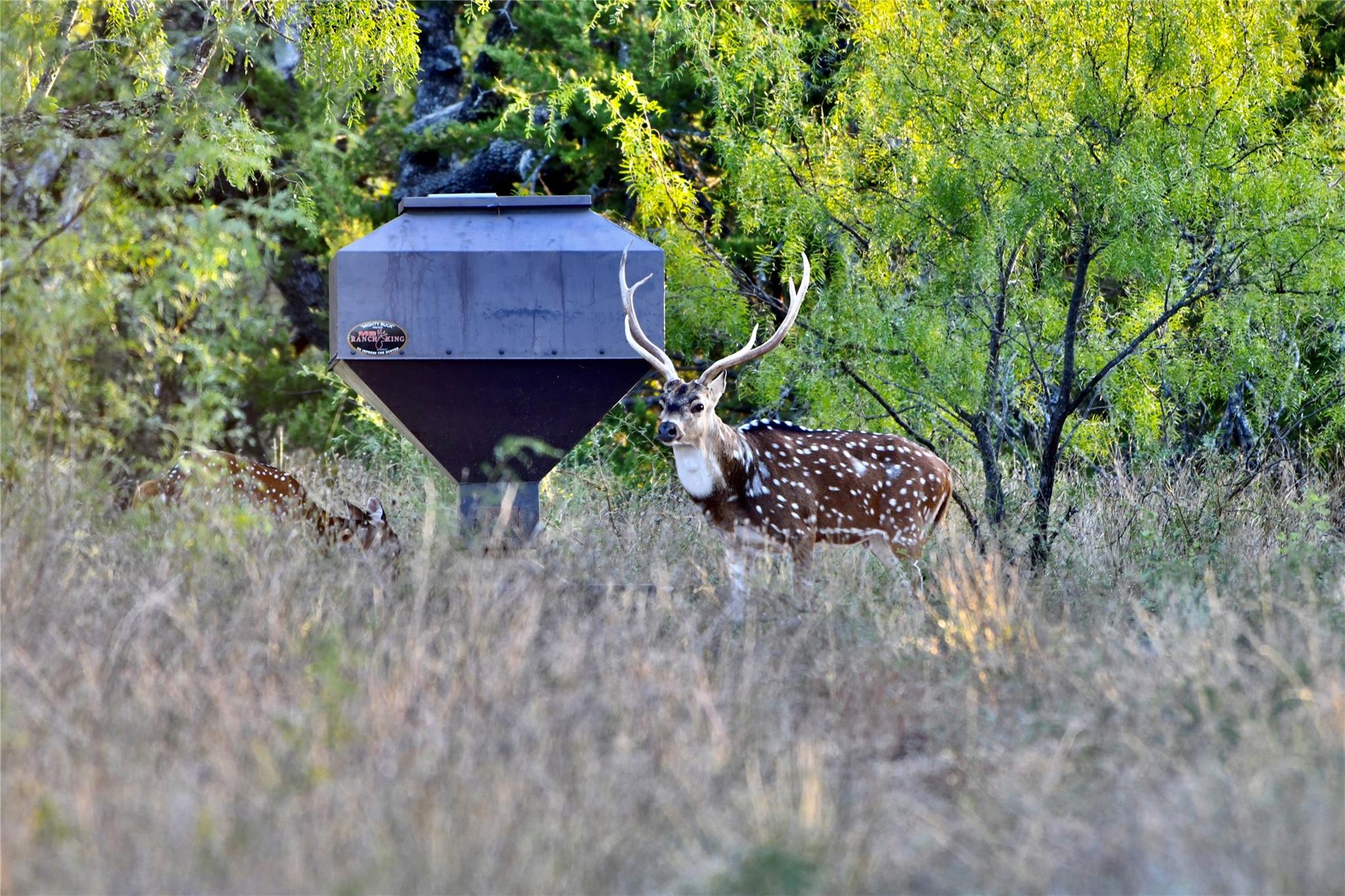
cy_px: 448
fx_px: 22413
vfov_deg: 2.3
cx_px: 672
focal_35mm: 600
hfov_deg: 3.4
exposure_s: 1/250
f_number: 5.6
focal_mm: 400
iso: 1000
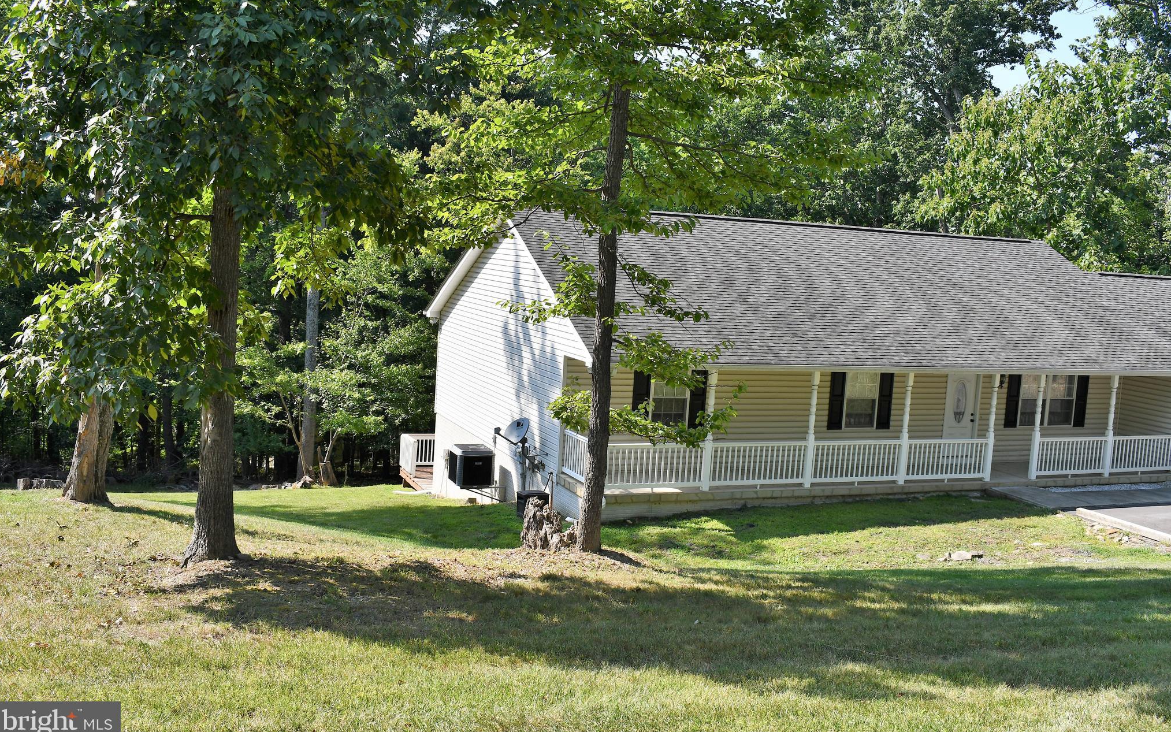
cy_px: 349
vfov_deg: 36.3
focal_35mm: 35
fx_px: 1117
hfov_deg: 55.3
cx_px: 584
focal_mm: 23
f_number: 8
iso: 100
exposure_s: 1/250
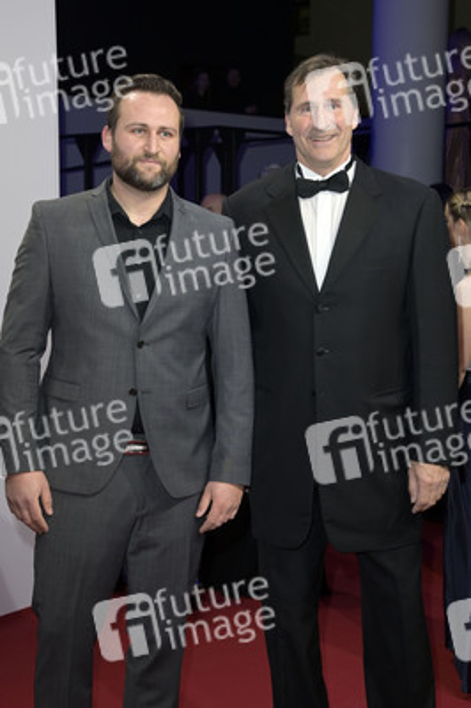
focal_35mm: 55
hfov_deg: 24.6
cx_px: 236
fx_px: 1081
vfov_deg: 36.3
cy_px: 354
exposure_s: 1/250
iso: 640
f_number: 6.3
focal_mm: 55
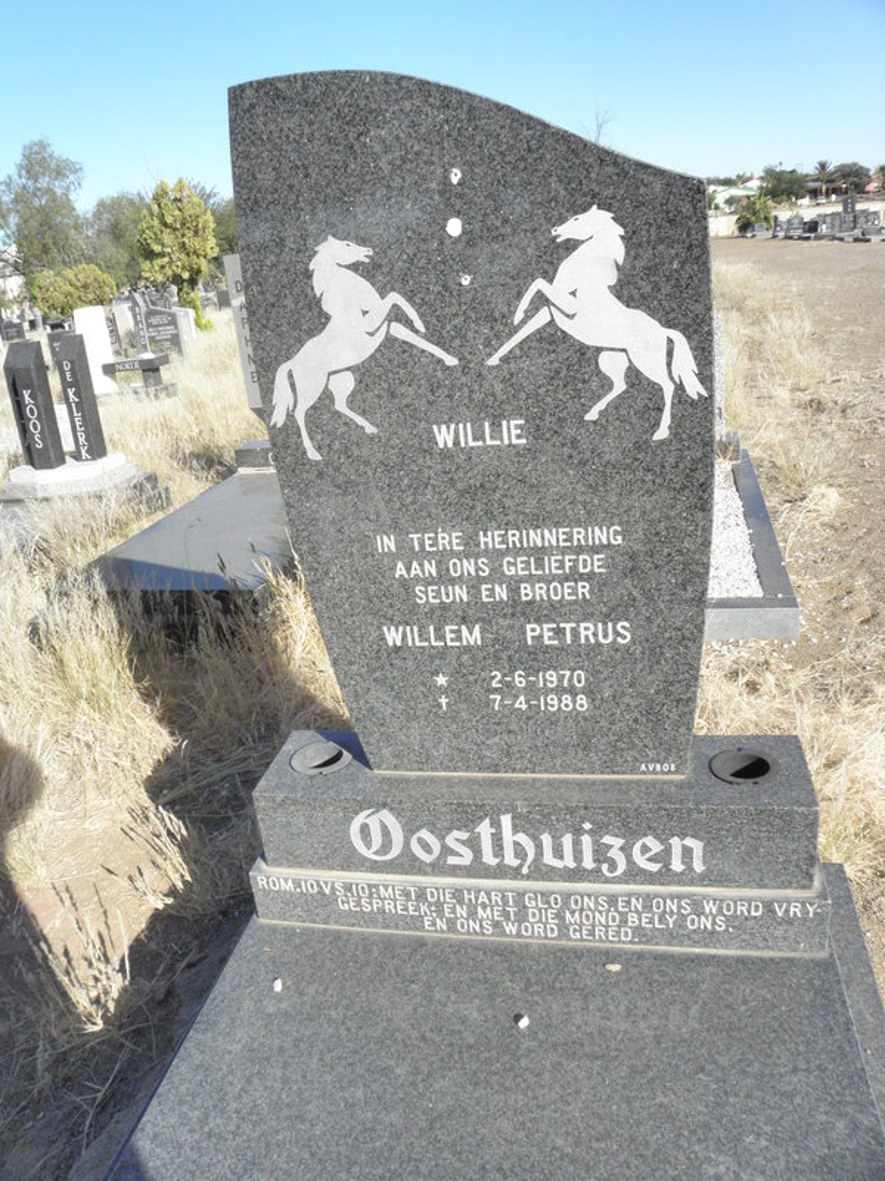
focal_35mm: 26
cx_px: 442
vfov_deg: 67.3
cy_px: 590
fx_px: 886
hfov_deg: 53.1
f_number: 6.3
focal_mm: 4.6
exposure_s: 1/500
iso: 200
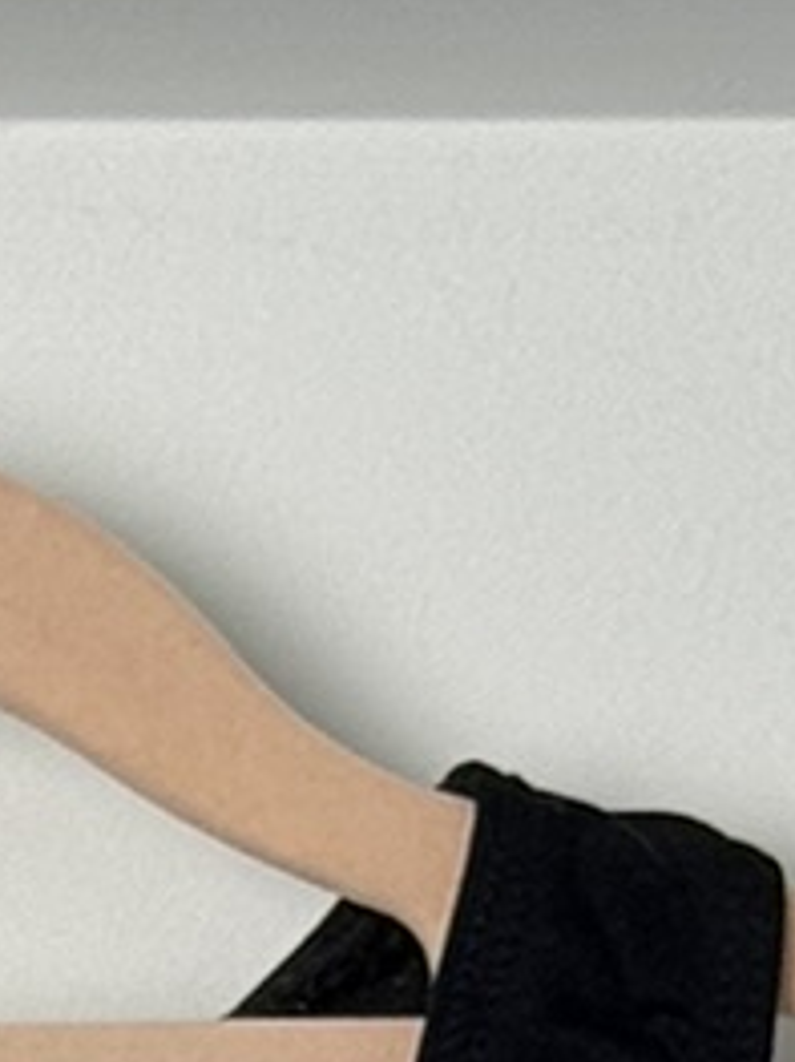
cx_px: -287
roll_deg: +0.4
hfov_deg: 4.0
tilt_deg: +4.6
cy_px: 3404
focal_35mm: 374
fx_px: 11462
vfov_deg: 5.0
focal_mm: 6.76
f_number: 1.78
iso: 64
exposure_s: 1/100
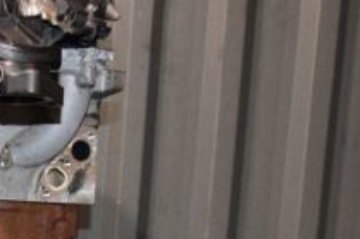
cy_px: 311
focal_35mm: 101
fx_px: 1009
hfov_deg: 19.1
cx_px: -74
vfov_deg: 13.1
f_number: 5.6
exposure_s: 1/60
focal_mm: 22
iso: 1600
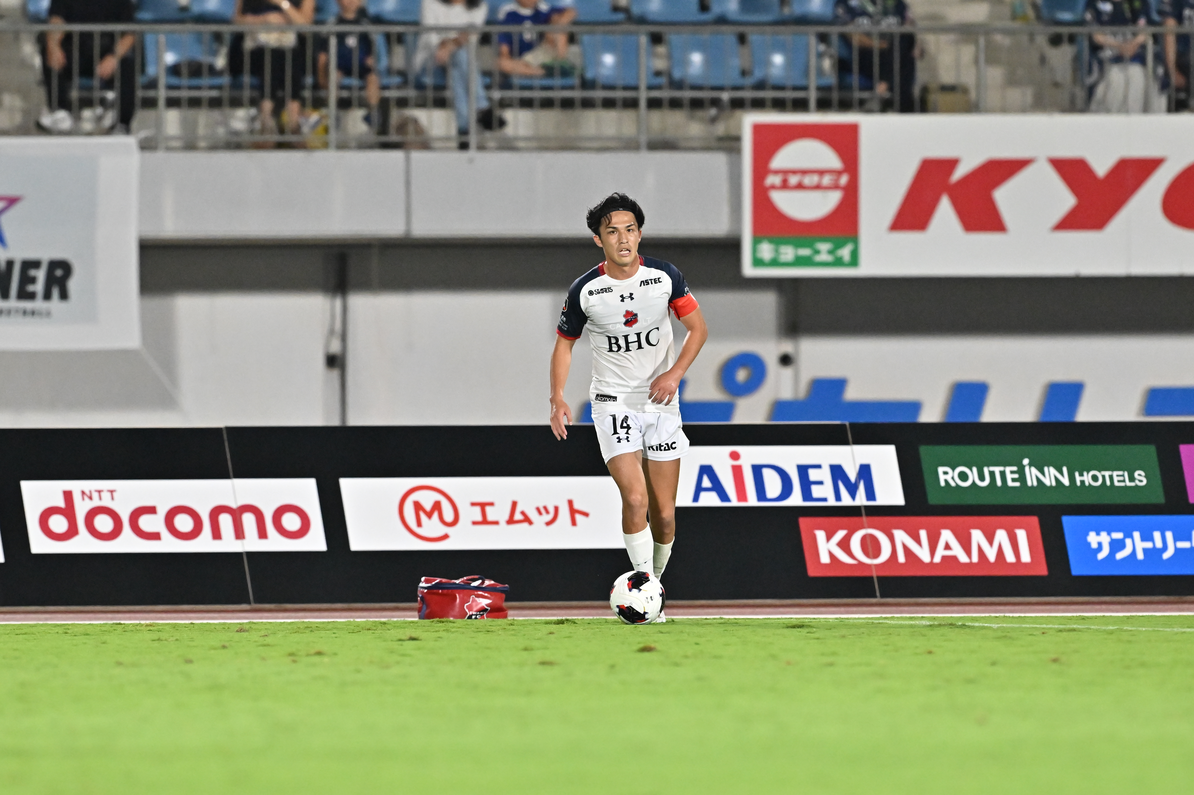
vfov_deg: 2.3
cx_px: 597
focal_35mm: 600
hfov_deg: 3.4
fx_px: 19894
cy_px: 398
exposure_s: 1/2500
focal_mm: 400
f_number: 4
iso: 3200
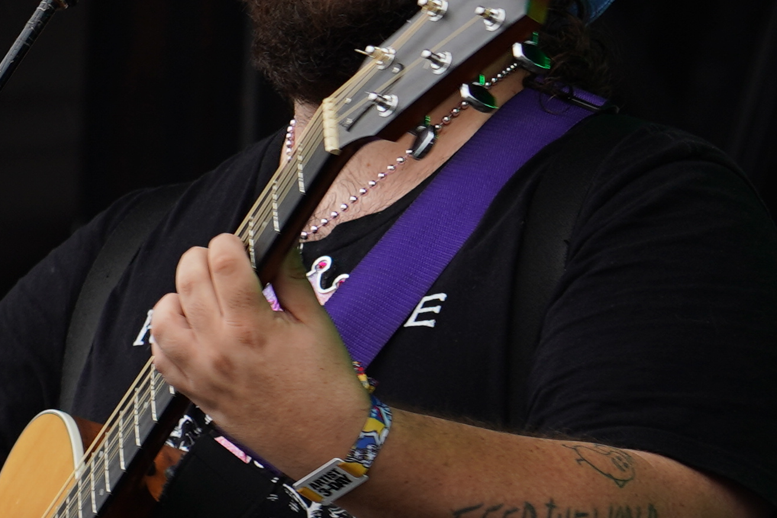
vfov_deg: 2.9
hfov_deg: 4.3
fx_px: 10358
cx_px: 647
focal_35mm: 480
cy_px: 370
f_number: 4.5
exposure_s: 1/160
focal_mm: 105
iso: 100
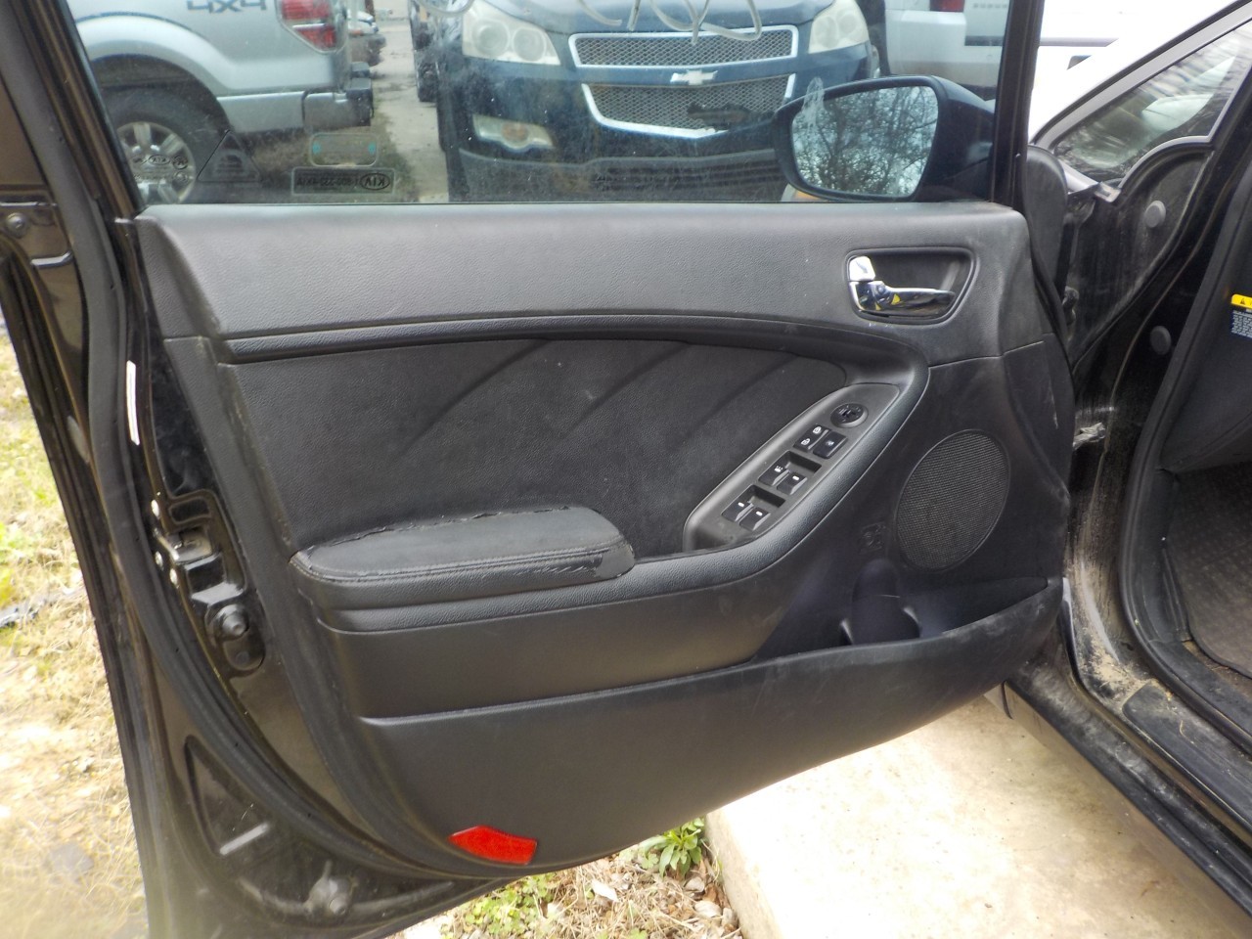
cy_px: 470
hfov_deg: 60.0
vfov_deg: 46.8
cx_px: 626
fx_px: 1085
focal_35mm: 30
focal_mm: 4.1
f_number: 3.3
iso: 125
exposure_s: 1/50
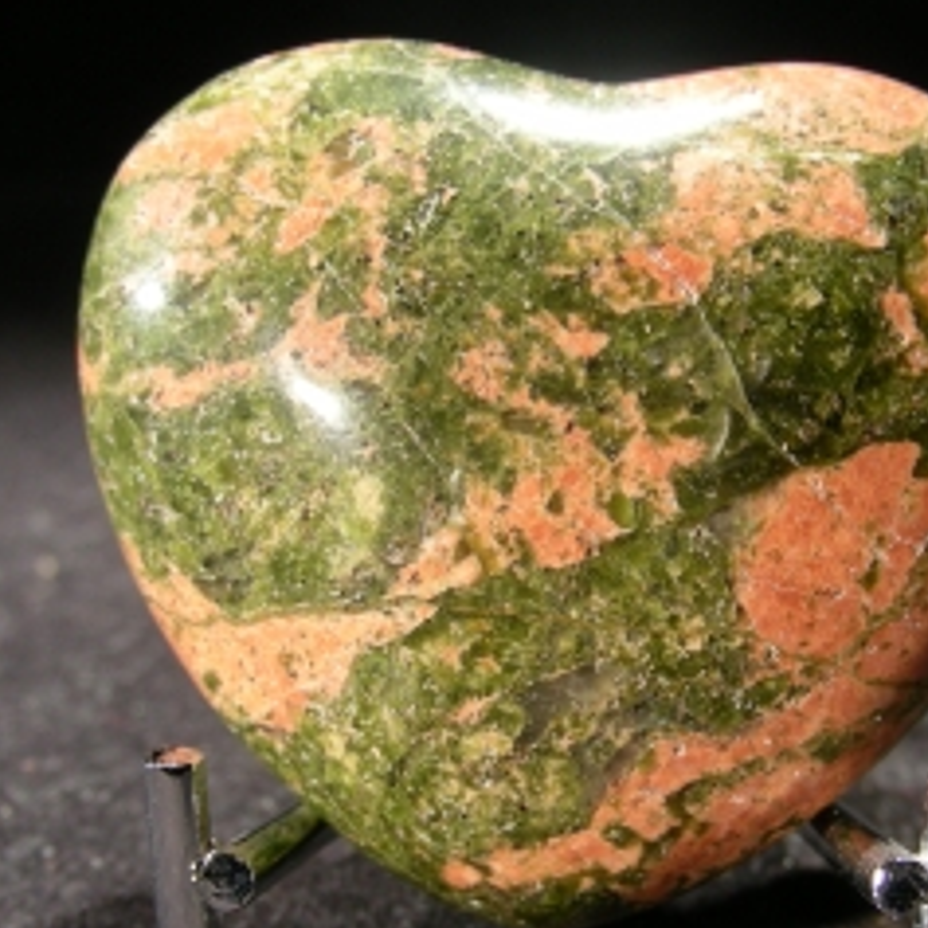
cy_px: 550
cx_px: 580
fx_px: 1759
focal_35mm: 58
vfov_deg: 29.5
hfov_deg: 29.4
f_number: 3.5
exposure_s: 1/12.3
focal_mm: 6.3
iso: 50
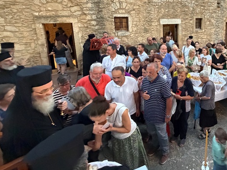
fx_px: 144
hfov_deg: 69.9
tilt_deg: -9.1
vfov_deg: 57.8
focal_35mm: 22
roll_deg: +1.3
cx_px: 177
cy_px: 41
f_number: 2.2
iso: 800
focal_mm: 2.22
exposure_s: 1/50
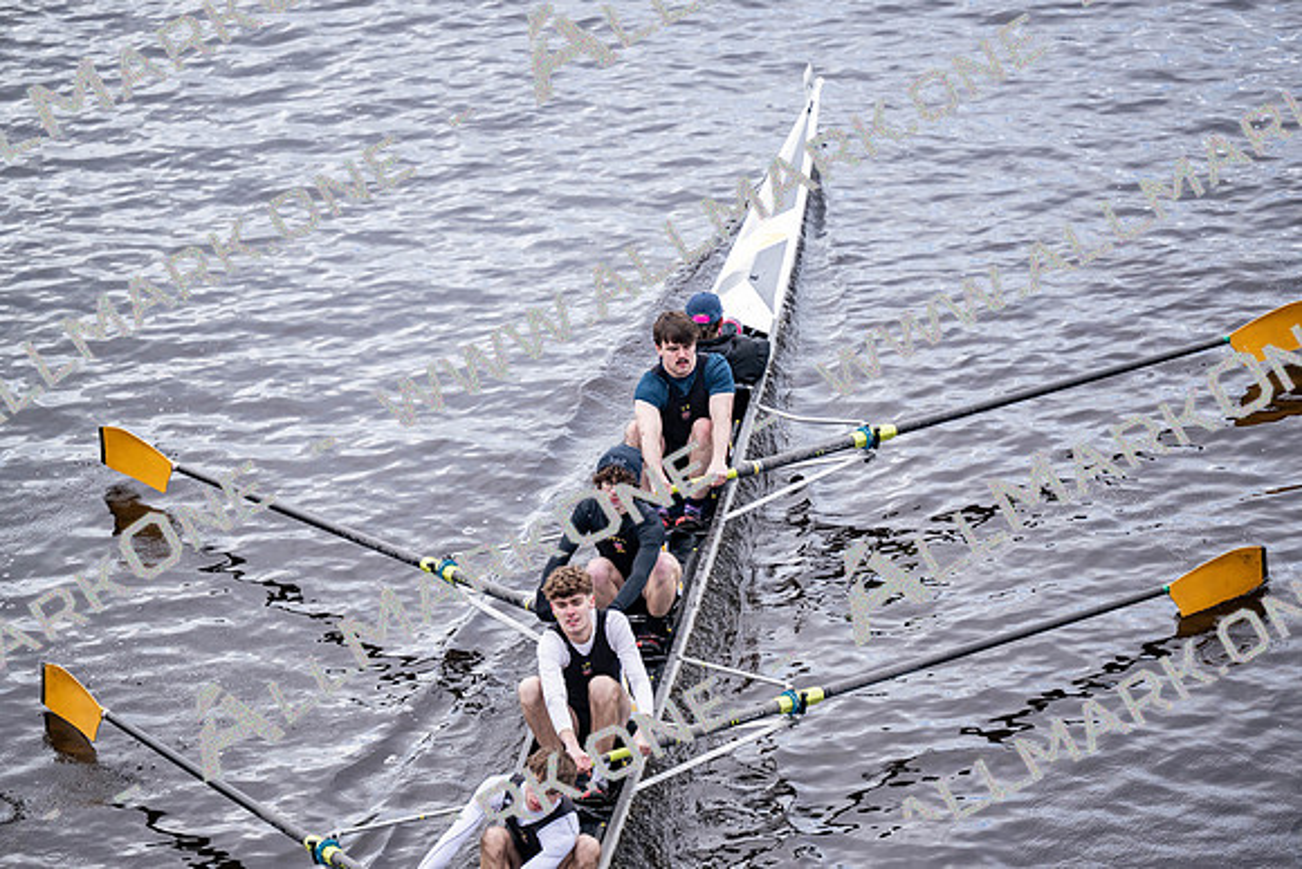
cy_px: 434
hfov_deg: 10.5
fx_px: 7054
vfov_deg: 7.0
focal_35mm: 195
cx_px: 651
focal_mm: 195
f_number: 2.8
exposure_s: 1/2000
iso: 900
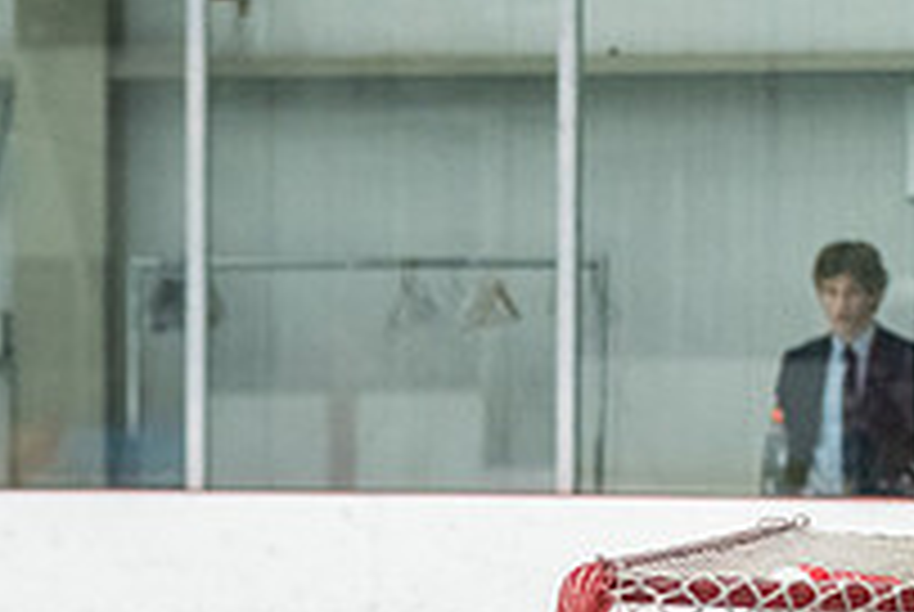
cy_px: 1080
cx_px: -650
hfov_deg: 6.7
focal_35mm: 303
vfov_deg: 4.5
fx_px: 7704
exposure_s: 1/800
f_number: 2.8
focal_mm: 75
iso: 3200
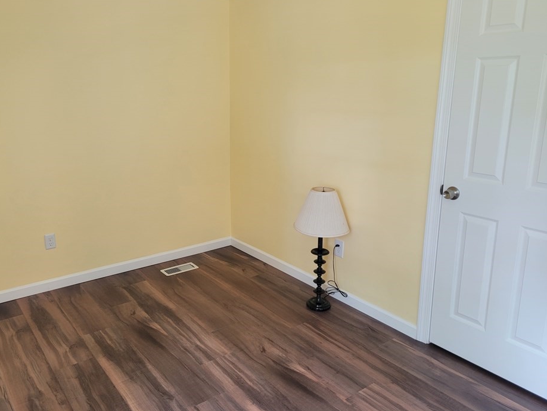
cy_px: 185
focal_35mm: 29
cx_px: 244
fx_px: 458
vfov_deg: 48.2
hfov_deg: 61.5
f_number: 1.8
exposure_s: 1/40
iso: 200
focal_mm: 5.4
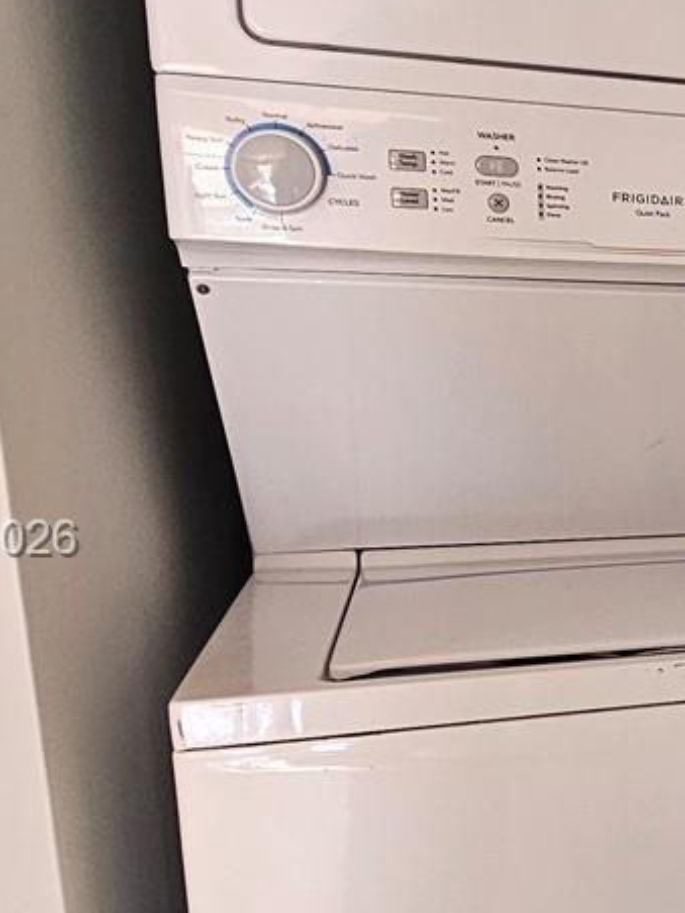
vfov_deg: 41.1
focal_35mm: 46
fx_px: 1214
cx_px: 1065
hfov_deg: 23.9
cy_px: 541
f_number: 2.2
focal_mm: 2.2
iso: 160
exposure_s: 1/60
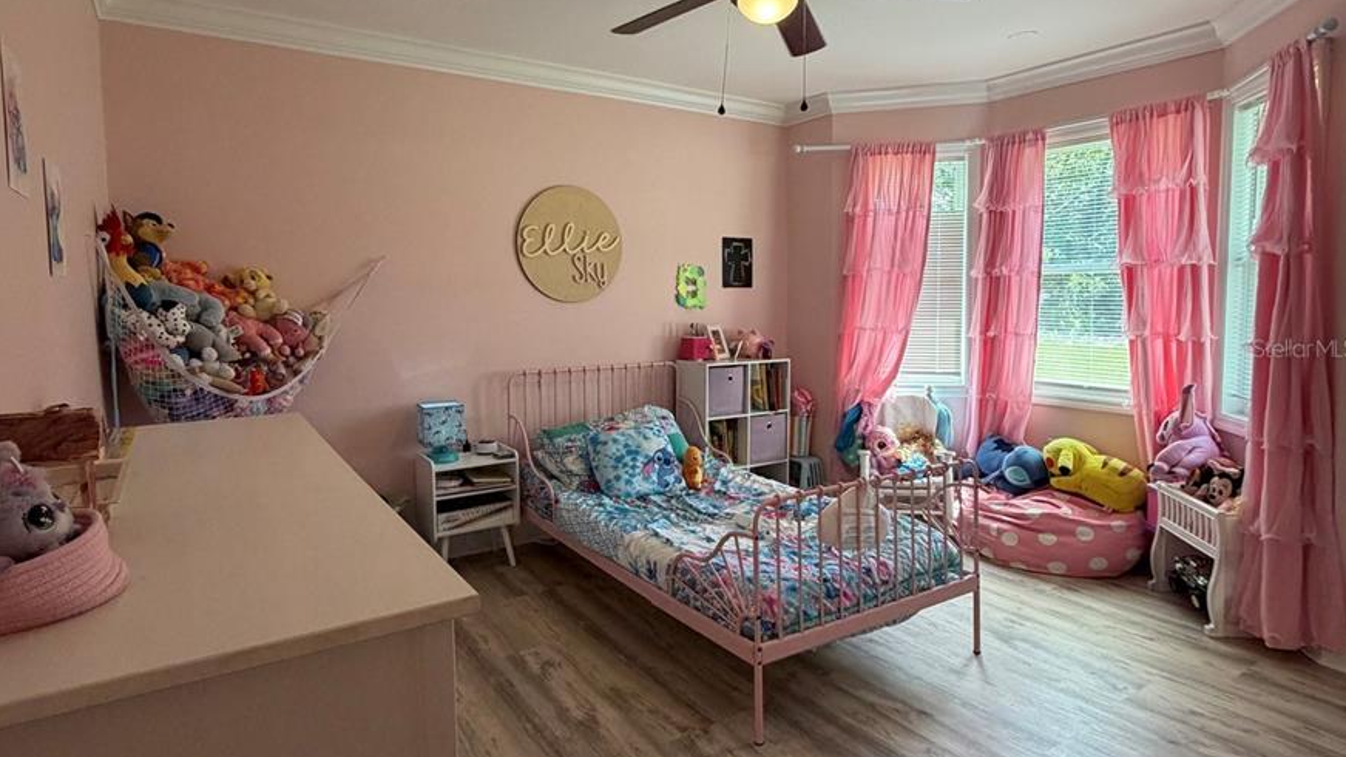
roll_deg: +1.3
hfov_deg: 83.9
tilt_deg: -3.0
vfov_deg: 53.5
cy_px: 348
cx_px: 667
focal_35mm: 21
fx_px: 749
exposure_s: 1/120
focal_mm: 2.22
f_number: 2.2
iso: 250
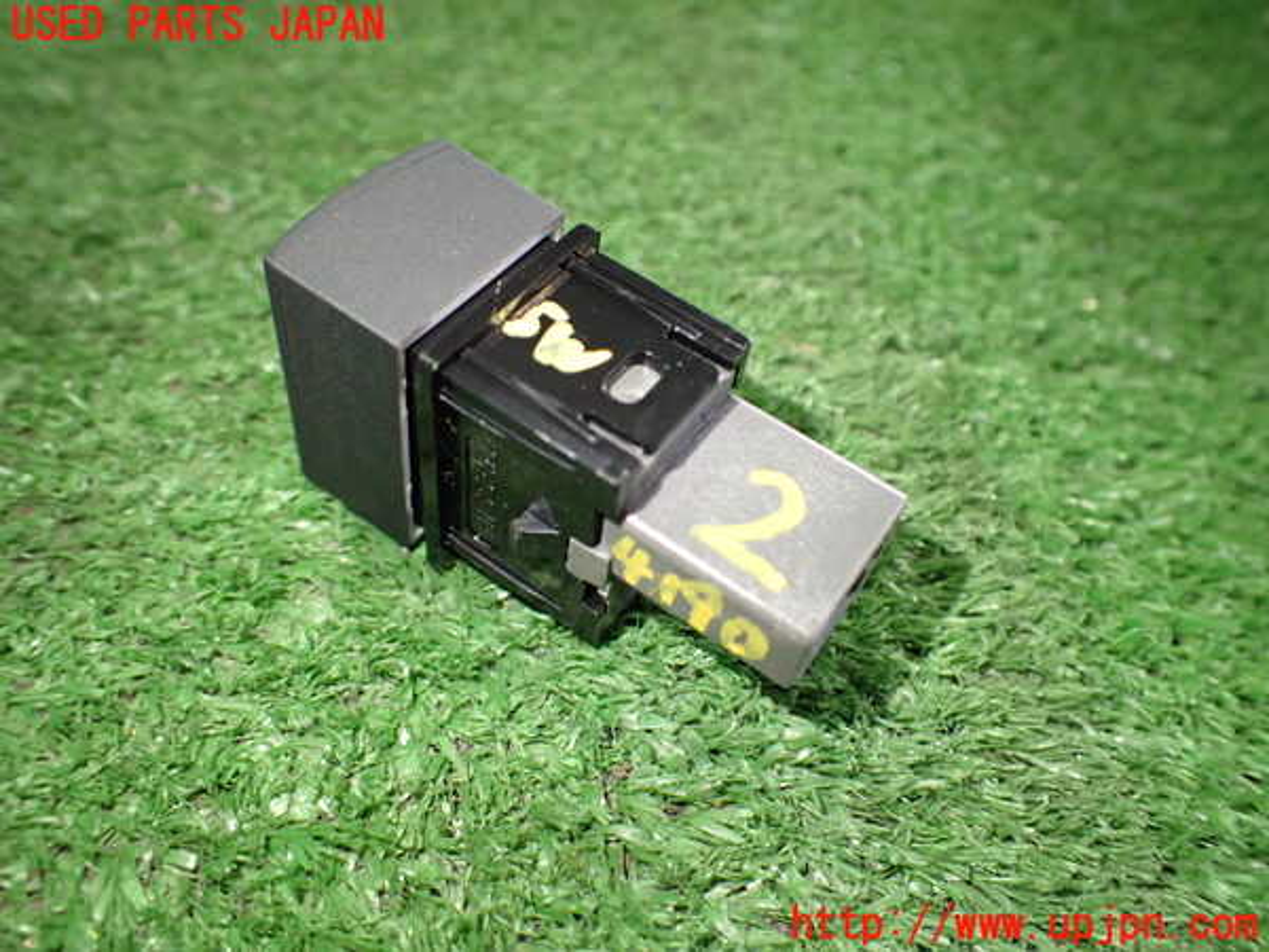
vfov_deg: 46.8
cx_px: 634
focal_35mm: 30
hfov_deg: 60.0
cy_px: 476
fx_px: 1100
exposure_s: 1/125
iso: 800
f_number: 2.3
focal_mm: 5.4
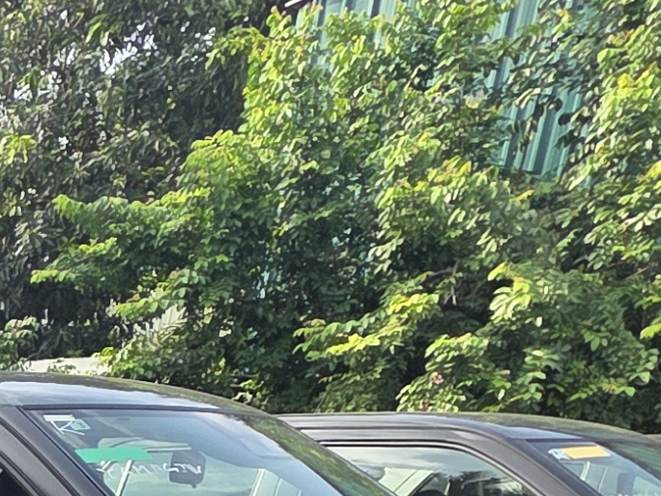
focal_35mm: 76
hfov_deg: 17.3
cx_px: -709
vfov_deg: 14.5
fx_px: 1451
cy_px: 1105
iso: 40
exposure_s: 1/551
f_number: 1.9
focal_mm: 2.2
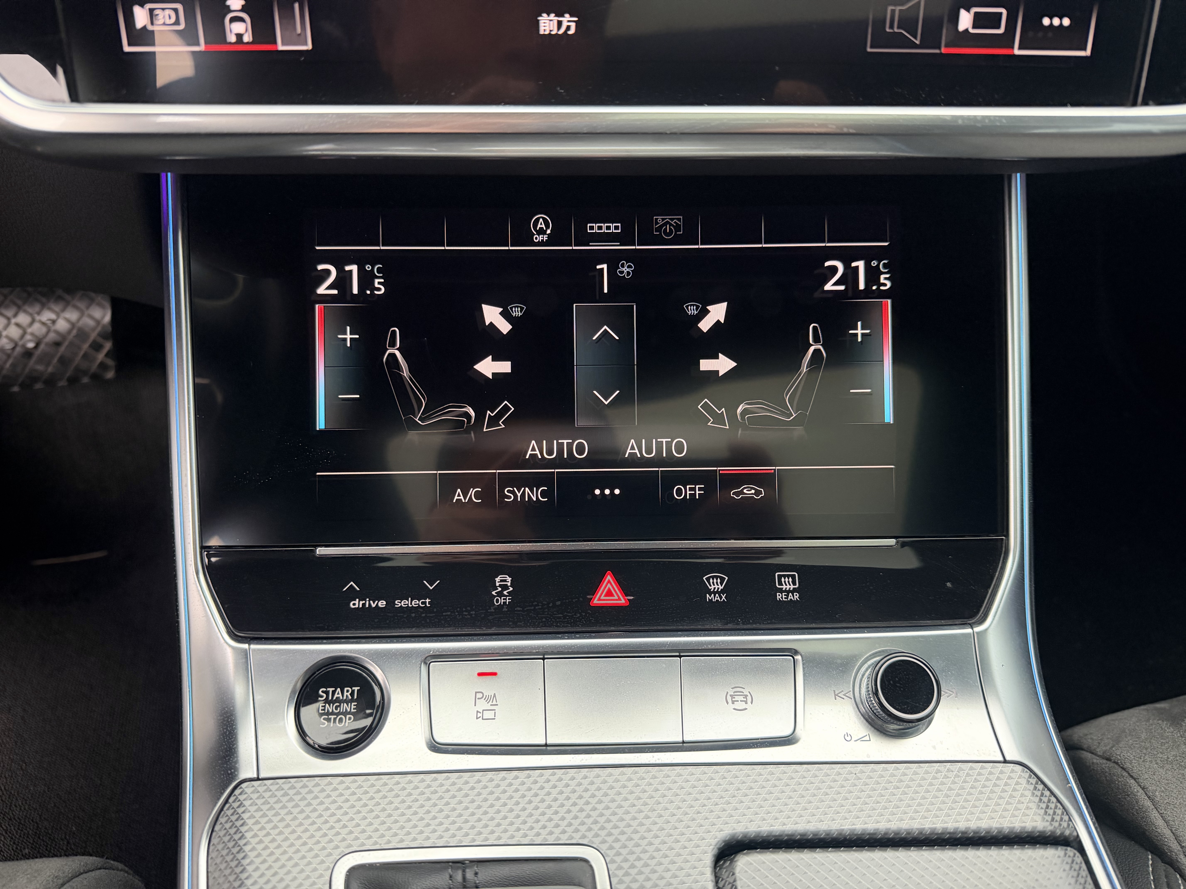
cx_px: 593
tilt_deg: -48.1
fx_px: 822
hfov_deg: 71.6
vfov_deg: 56.8
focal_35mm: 24
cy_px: 444
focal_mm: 6.76
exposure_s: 1/60
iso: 400
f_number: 1.78
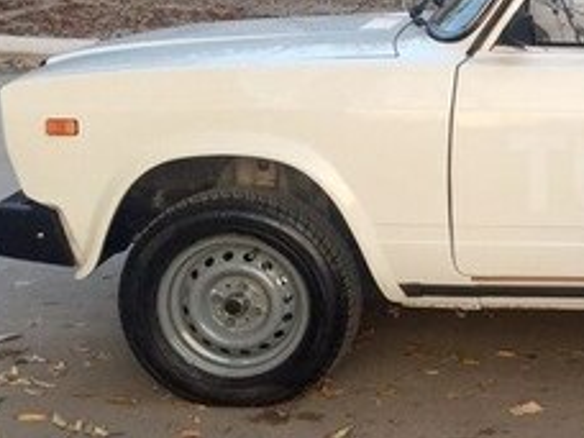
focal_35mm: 84
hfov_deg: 21.0
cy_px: 173
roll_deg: -3.3
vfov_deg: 17.6
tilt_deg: -10.3
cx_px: 771
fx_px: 1417
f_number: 2.2
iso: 50
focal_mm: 4.15
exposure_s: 1/100
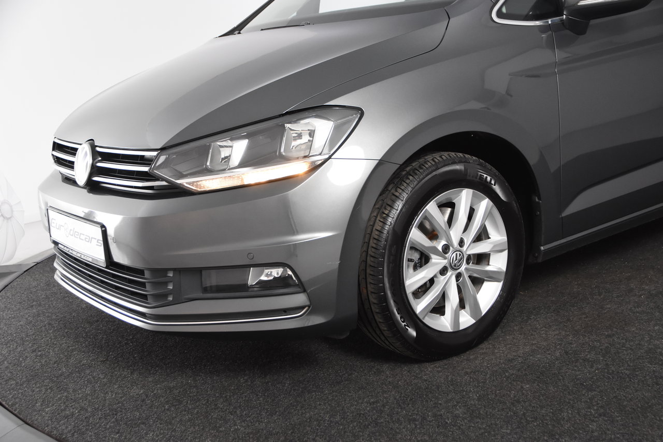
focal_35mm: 46
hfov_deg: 42.3
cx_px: 332
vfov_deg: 28.9
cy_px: 221
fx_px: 856
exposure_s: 1/80
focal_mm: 31
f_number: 4.5
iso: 1600
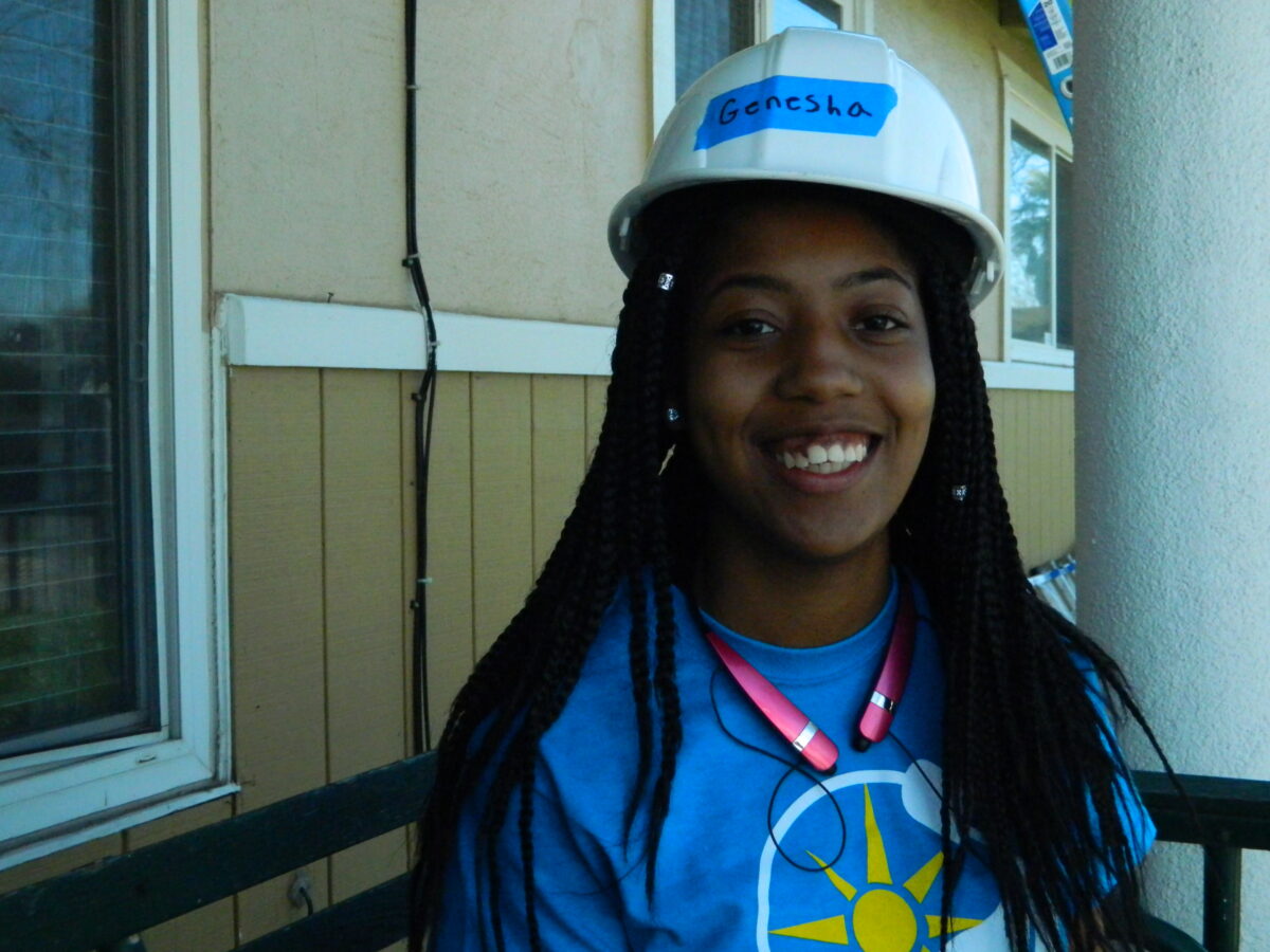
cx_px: 635
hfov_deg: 40.4
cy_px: 476
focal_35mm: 47
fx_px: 1724
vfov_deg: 30.9
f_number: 10.2
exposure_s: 1/400
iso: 800
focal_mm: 8.4
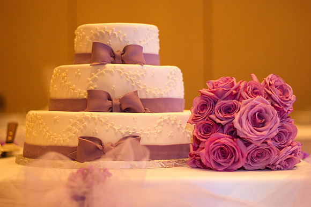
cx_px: 156
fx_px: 647
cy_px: 104
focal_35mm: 75
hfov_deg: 27.0
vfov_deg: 18.1
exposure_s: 1/50
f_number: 1.7
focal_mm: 50
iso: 1600
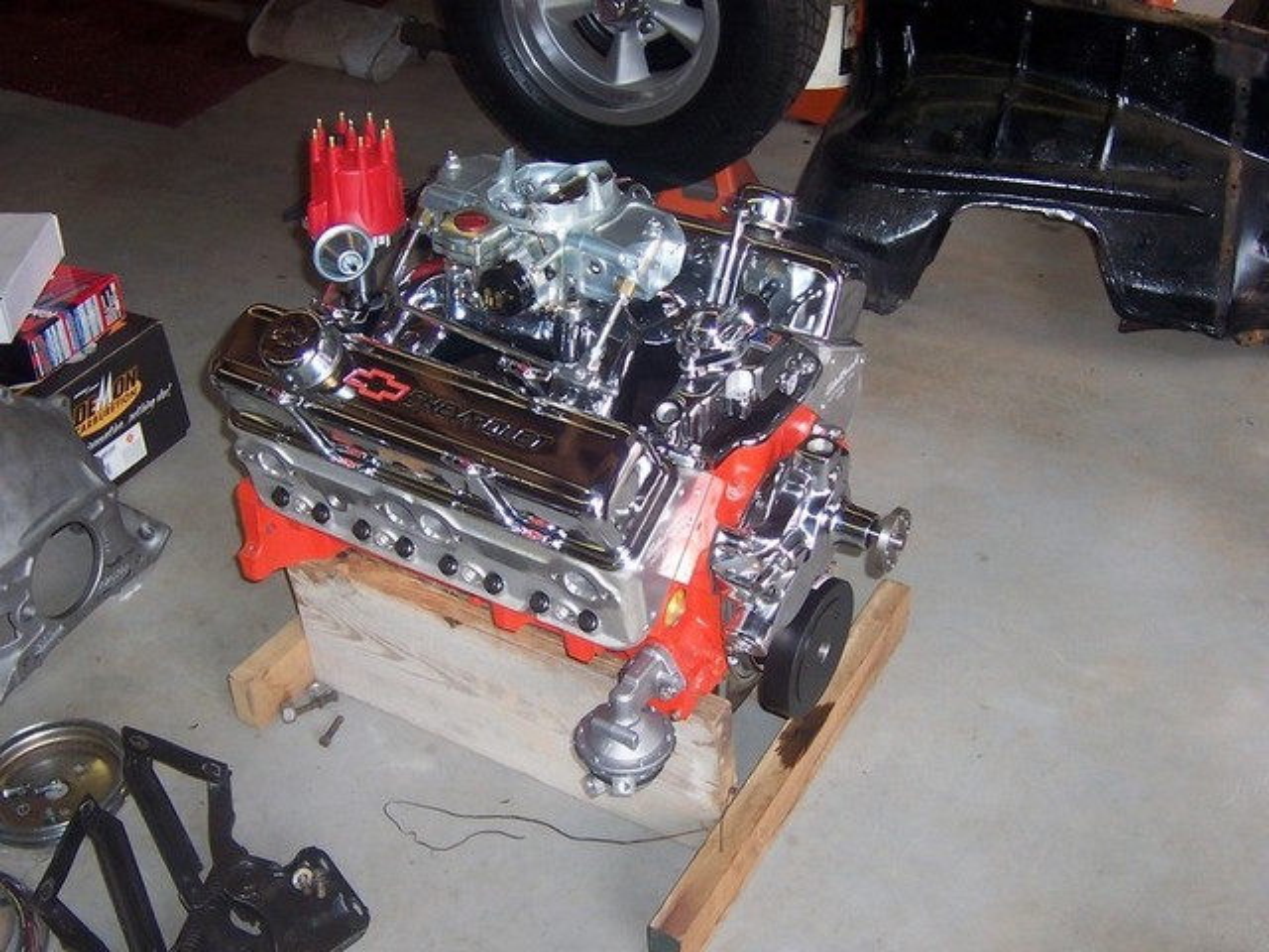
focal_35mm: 52
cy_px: 476
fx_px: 1906
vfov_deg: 28.0
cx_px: 634
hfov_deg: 36.8
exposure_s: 1/60
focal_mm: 8
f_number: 3.4
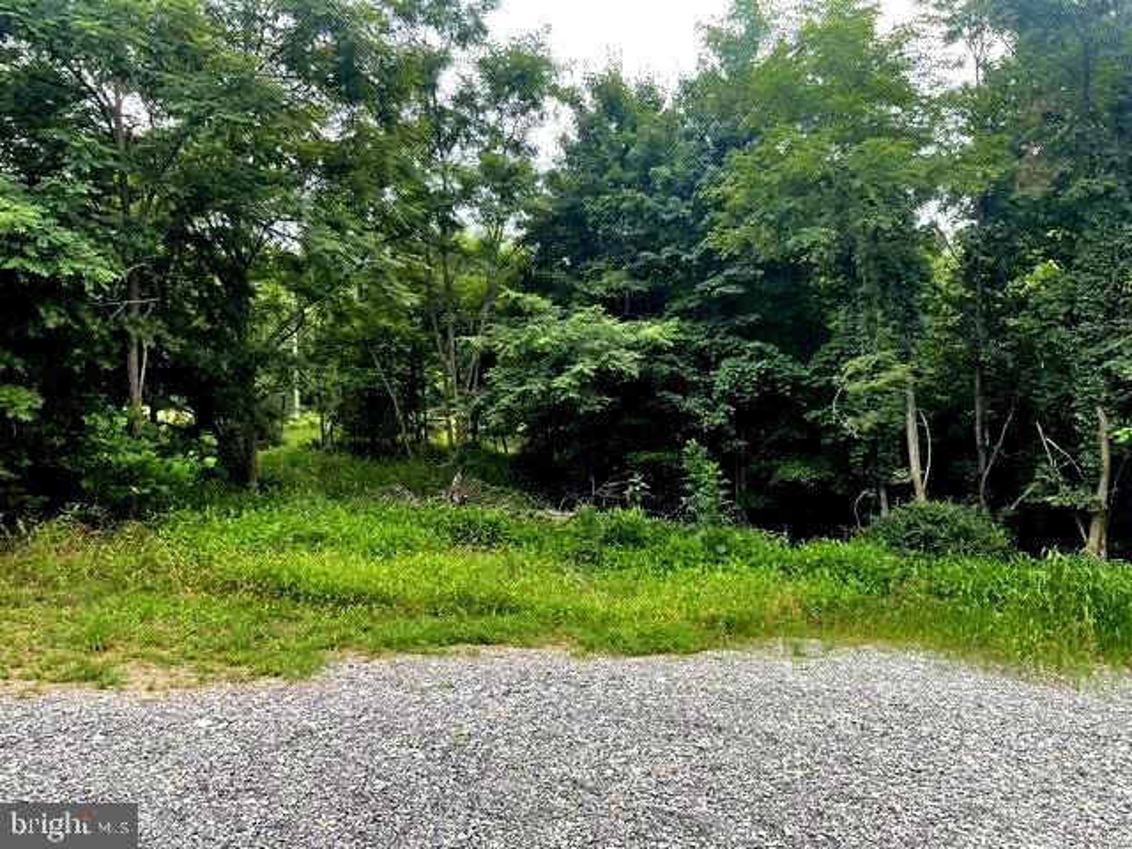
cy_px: 424
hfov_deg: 61.7
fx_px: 948
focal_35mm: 29
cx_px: 566
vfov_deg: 48.2
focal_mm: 3
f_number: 1.8
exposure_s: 1/166
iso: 16
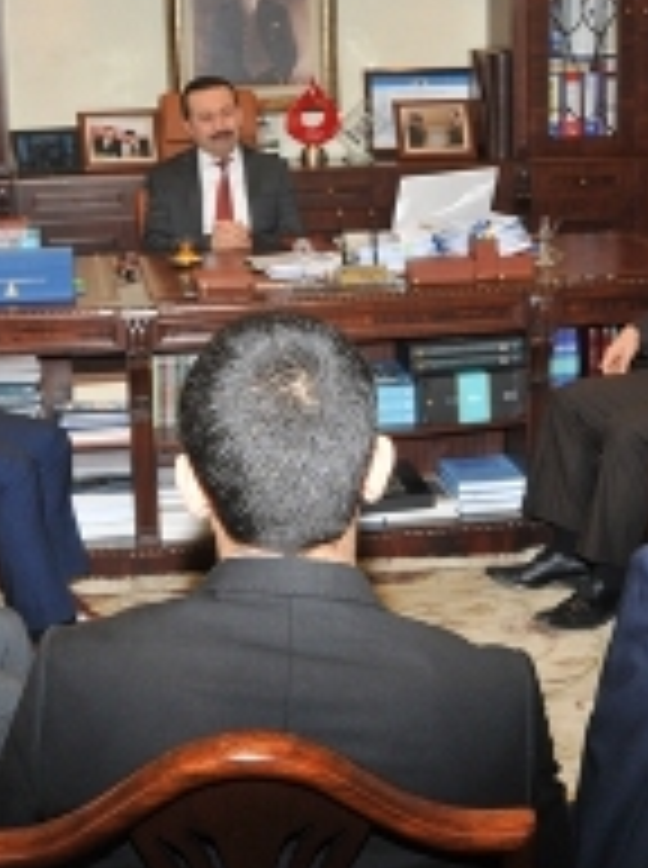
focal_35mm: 67
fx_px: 1678
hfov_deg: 21.8
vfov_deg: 29.0
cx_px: 360
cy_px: 398
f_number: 6.3
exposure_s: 1/60
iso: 500
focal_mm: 20
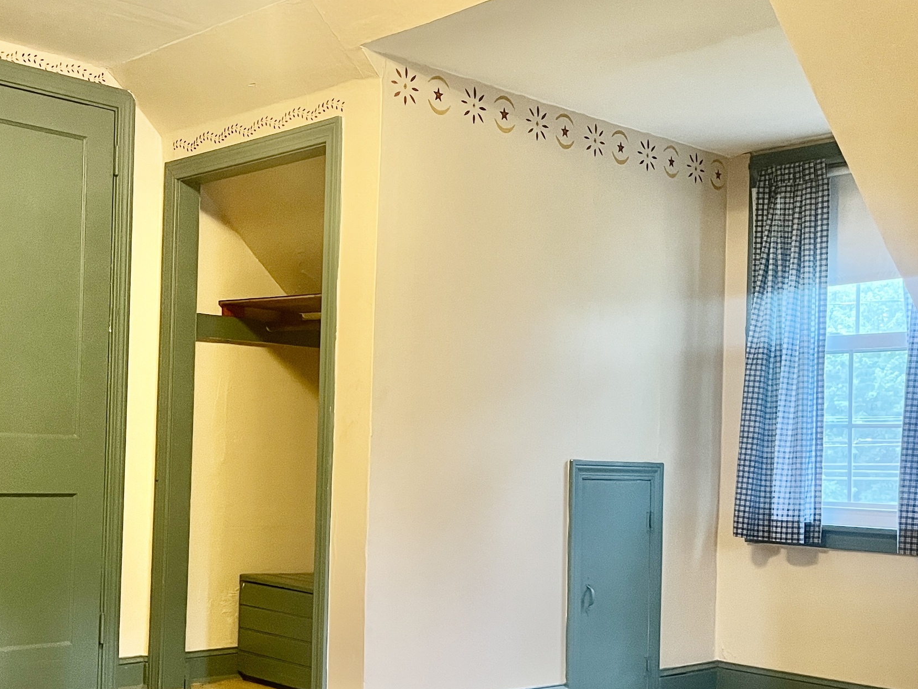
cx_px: 287
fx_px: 1273
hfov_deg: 39.1
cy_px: 418
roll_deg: -1.4
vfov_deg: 30.2
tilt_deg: +0.7
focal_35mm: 48
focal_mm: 5.1
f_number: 1.6
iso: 400
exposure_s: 1/60
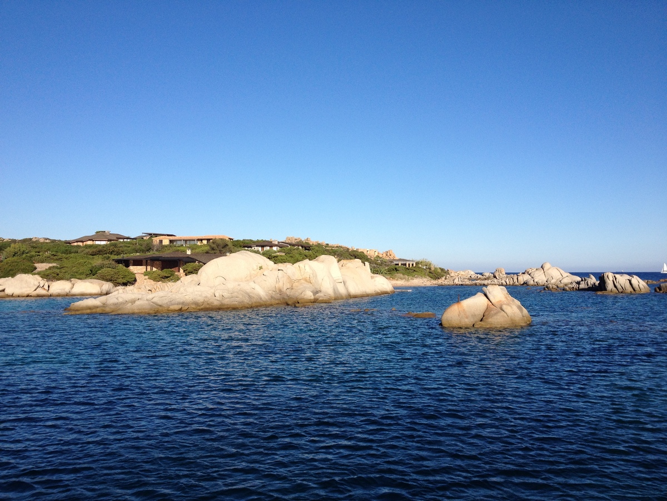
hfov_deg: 52.6
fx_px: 674
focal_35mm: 35
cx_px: 334
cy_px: 250
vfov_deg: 40.7
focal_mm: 4.28
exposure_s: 1/2123
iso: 64
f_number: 2.4
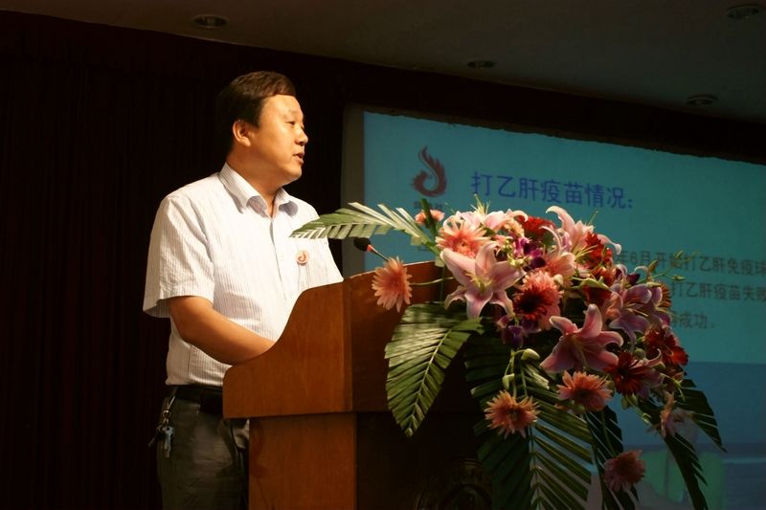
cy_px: 255
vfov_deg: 25.7
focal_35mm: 52
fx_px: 1117
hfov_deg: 37.9
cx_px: 383
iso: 640
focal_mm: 35
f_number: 5.6
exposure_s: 1/60
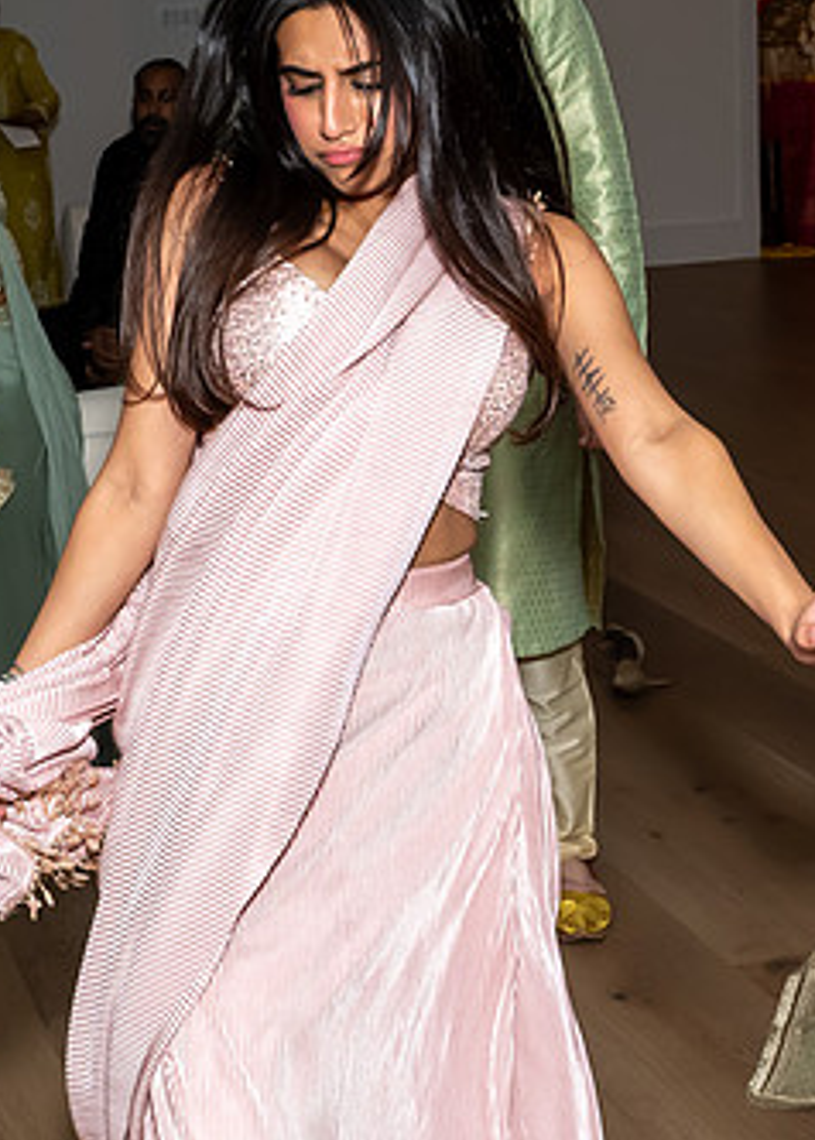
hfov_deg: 19.8
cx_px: 453
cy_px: 491
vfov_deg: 27.4
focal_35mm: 72
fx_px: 2332
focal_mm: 17
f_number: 7.1
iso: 1000
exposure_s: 1/250
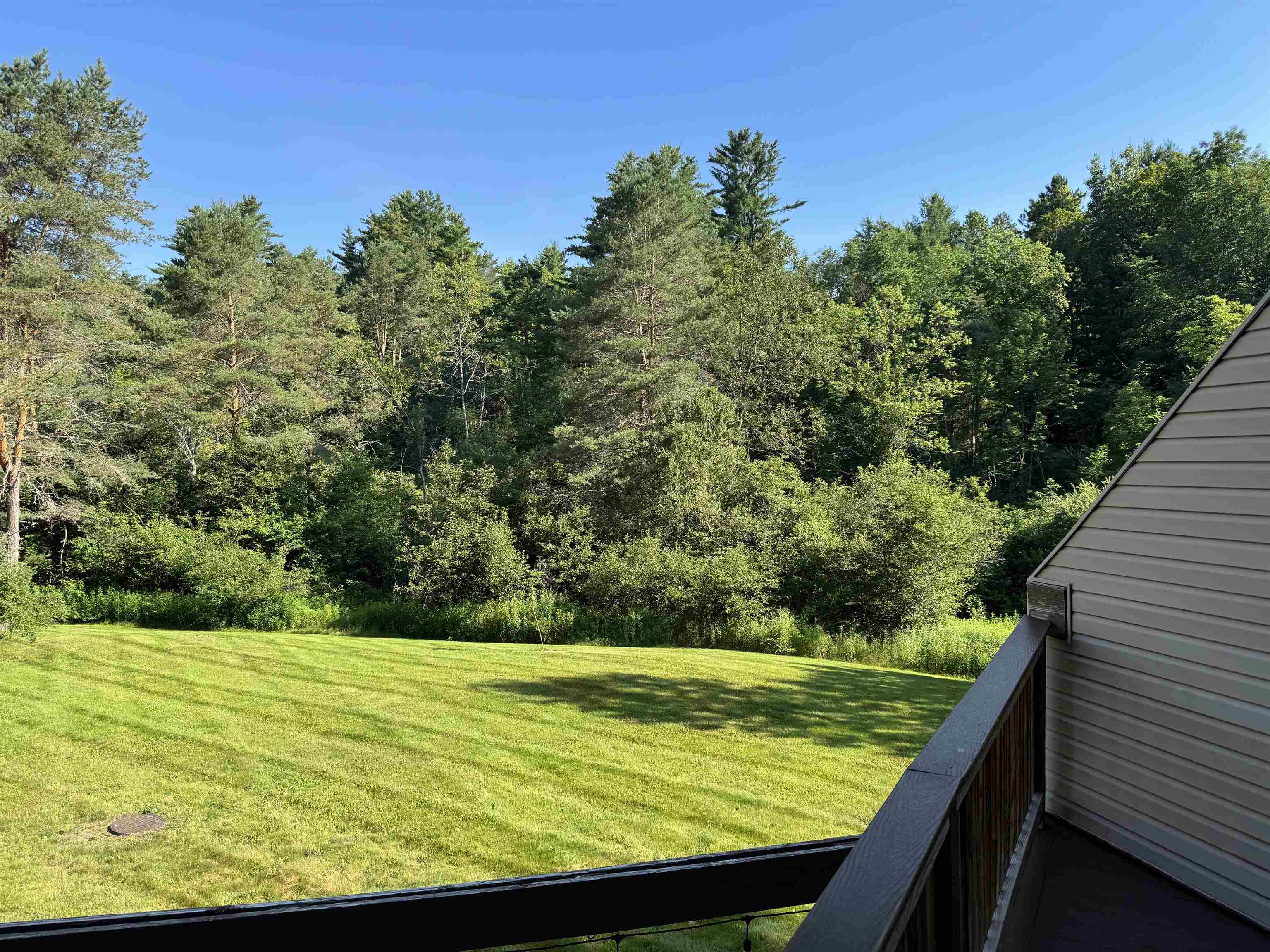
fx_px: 881
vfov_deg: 56.8
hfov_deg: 71.6
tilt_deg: -2.1
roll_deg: -1.0
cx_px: 635
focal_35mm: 24
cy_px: 476
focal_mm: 6.76
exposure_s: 1/1597
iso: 80
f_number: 1.78
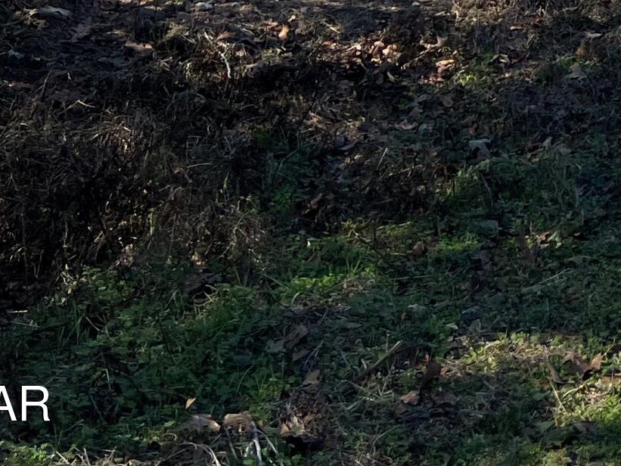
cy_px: -369
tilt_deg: -2.6
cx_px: 899
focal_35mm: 95
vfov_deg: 13.9
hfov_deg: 18.5
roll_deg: -5.8
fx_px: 1705
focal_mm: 5.7
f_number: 1.5
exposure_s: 1/2695
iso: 50
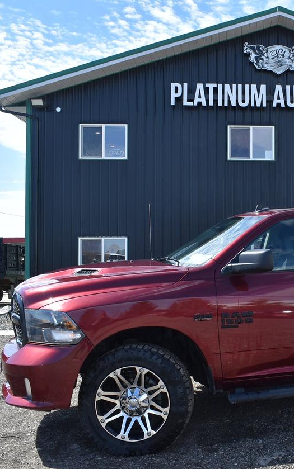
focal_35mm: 42
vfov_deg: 47.2
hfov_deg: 28.9
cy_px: 235
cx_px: 283
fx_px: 538
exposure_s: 1/250
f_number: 8
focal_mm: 18
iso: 125
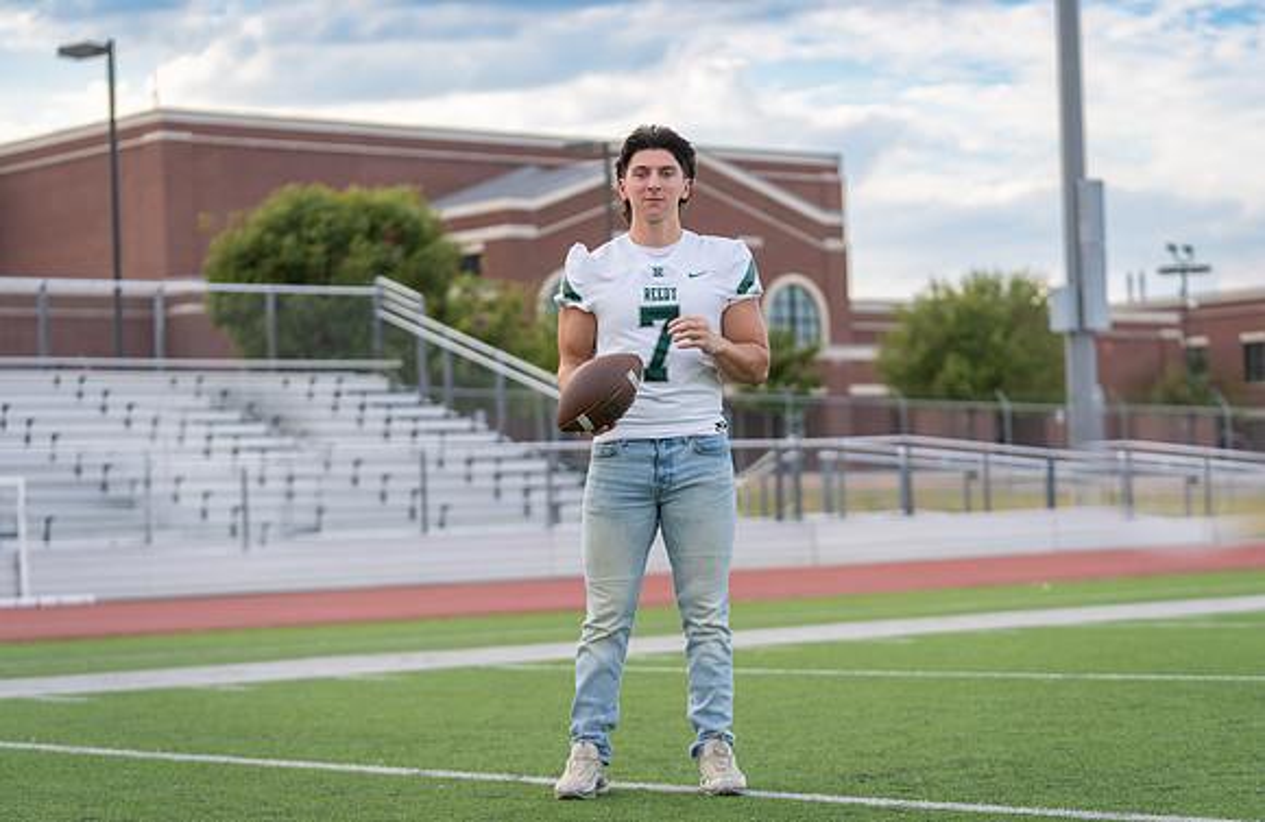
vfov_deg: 15.5
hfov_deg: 23.7
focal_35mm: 86
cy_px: 434
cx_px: 662
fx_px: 3012
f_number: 2.8
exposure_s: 1/500
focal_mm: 81
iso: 100
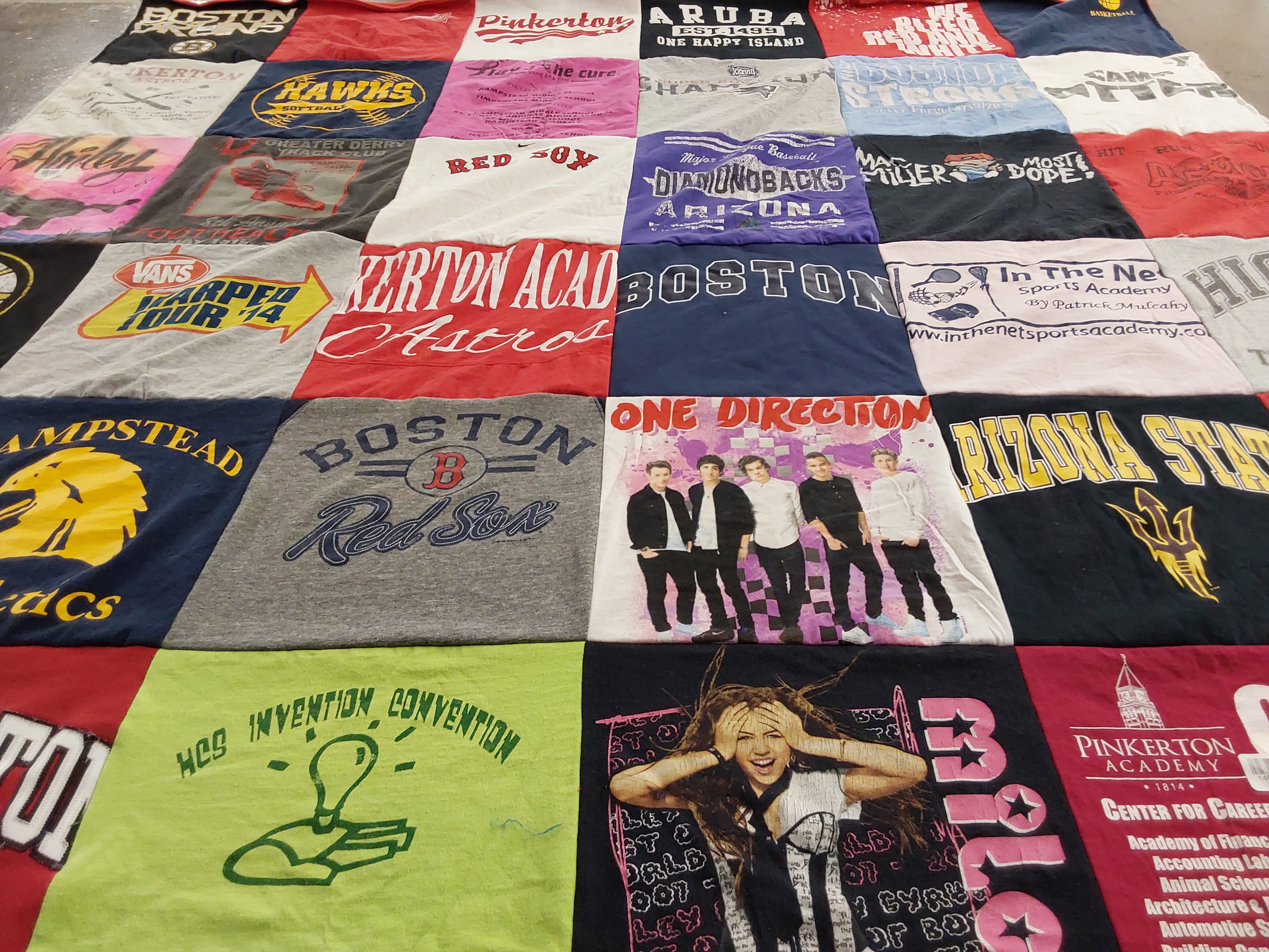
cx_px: 634
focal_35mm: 28
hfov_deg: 63.4
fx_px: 1026
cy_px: 476
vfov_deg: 49.7
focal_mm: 2.91
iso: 100
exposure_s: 1/50
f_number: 1.9
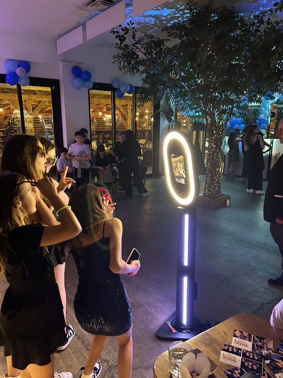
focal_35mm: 26
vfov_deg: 67.3
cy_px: 189
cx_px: 142
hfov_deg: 53.1
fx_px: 283
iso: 500
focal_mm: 5.7
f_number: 1.5
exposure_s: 1/30
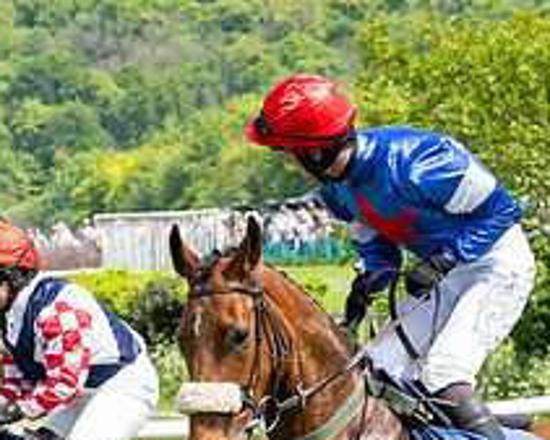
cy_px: 460
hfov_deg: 6.0
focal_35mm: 321
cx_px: 237
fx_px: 5228
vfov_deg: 4.8
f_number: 5
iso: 200
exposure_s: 1/1250
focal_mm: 70
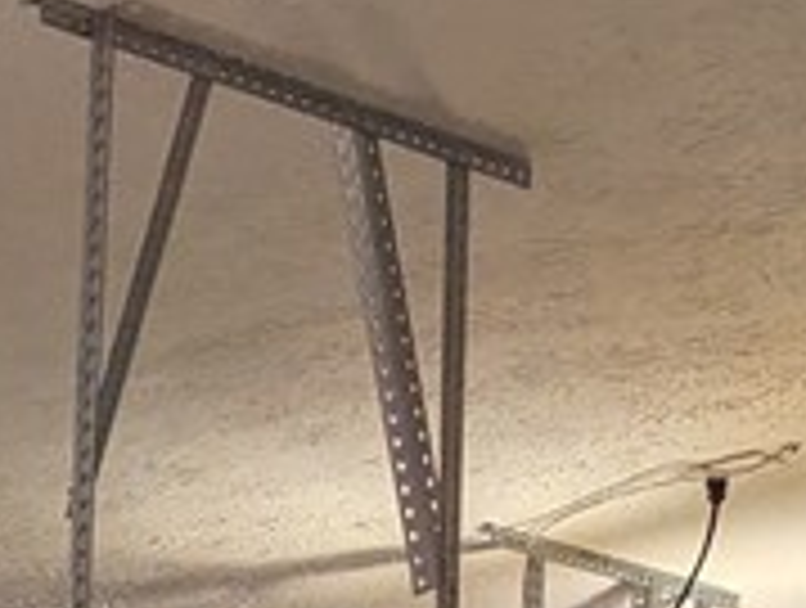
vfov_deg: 9.6
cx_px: -930
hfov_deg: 12.3
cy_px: 1486
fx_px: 3196
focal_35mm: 137
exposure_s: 1/60
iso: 213
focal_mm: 6.81
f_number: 1.85
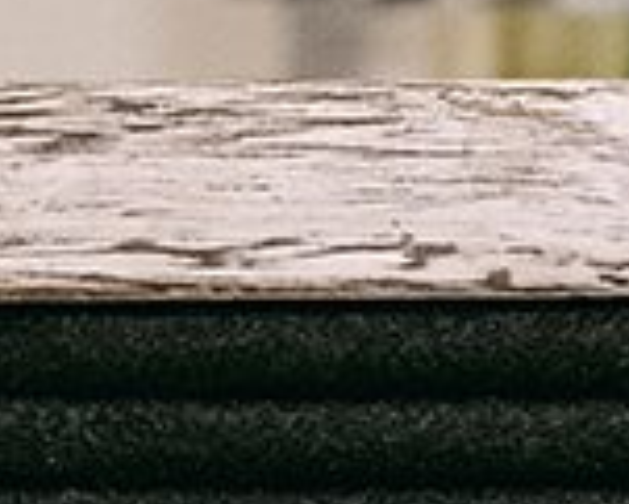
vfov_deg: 4.3
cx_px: -81
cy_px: 1599
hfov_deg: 5.5
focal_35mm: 348
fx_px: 6483
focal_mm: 35
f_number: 2.8
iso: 2500
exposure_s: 1/250
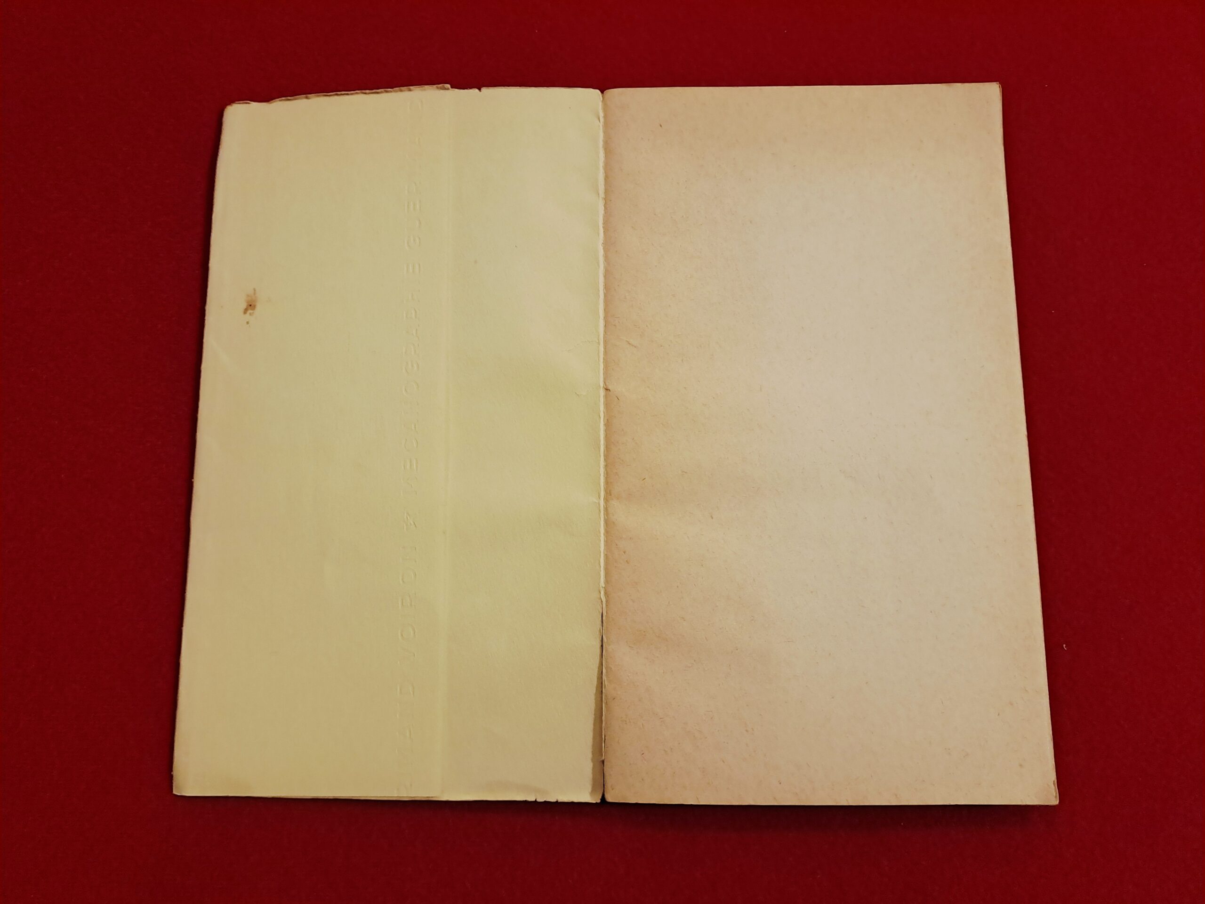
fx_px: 870
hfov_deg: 69.4
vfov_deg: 54.9
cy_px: 452
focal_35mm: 25
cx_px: 602
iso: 320
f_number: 1.8
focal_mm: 4.65
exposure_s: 1/50
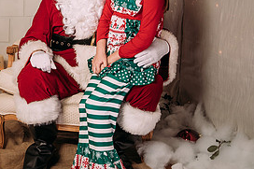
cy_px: 62
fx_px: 571
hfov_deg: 24.4
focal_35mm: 81
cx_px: 25
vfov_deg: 16.8
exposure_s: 1/100
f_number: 5
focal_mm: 35
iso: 100
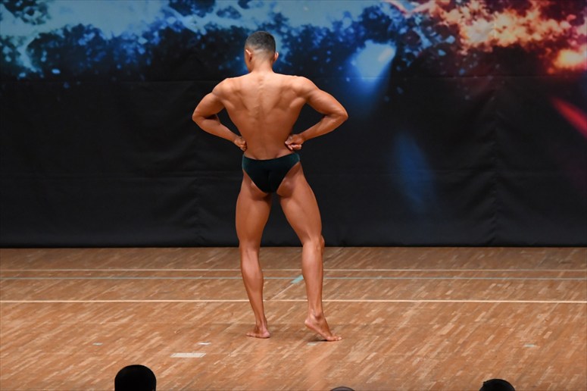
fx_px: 4156
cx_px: 294
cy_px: 196
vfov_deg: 5.4
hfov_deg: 8.1
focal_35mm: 255
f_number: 5.6
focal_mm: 170
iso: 5000
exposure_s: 1/400
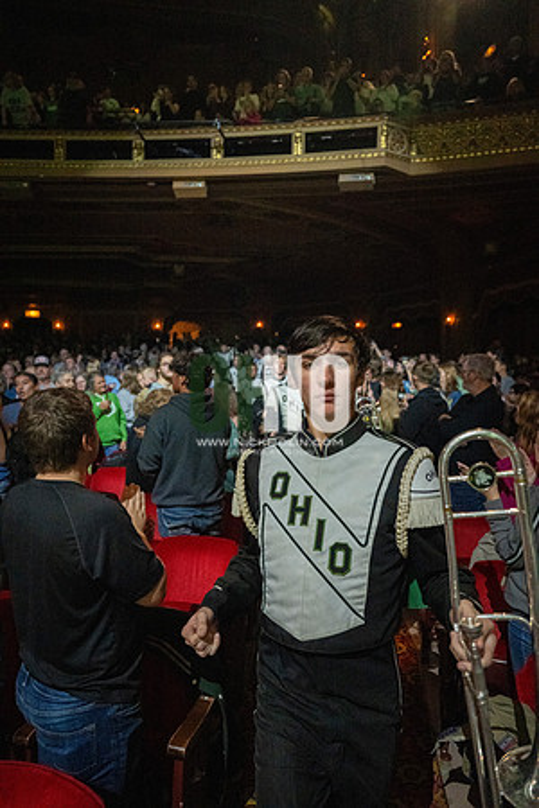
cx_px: 270
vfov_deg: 73.7
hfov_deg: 53.1
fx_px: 539
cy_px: 404
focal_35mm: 24
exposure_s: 1/500
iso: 20000
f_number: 2.8
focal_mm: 24
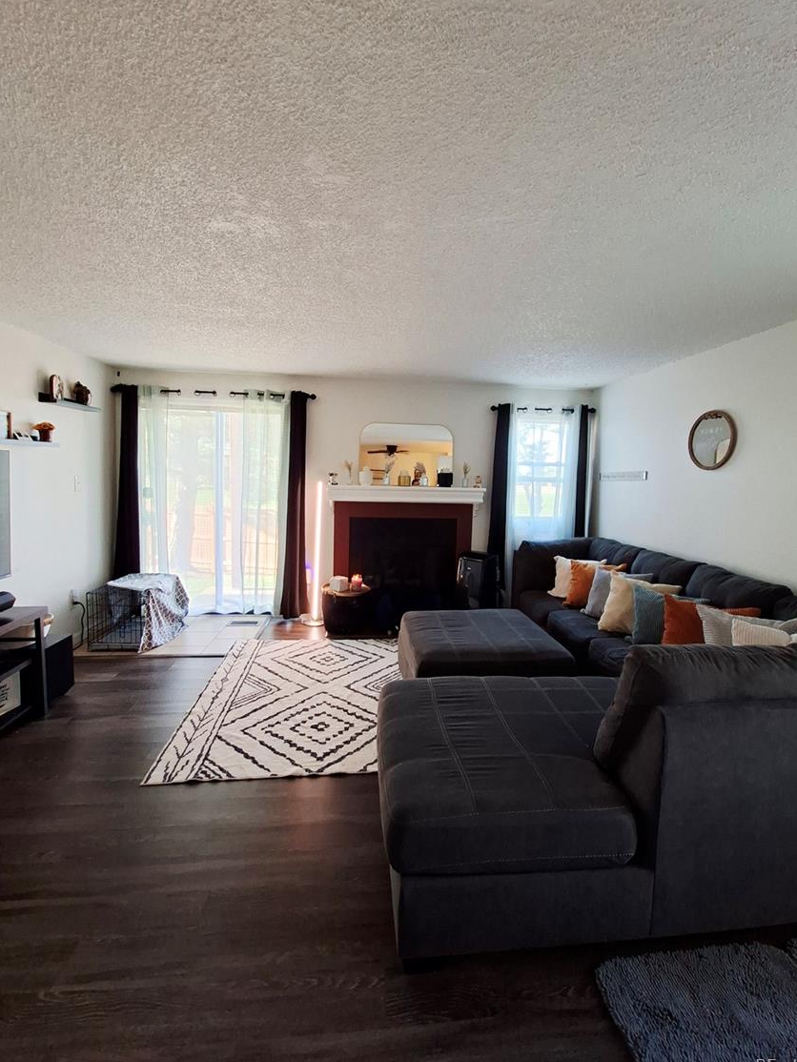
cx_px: 412
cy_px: 505
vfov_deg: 102.0
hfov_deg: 85.7
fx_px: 430
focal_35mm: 14
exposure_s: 1/33
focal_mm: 1.74
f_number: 2.2
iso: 160
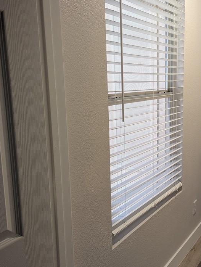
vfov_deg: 52.5
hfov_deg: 40.2
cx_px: 138
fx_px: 270
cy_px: 125
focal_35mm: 35
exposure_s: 1/78.9
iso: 221
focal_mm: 6.81
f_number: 1.85
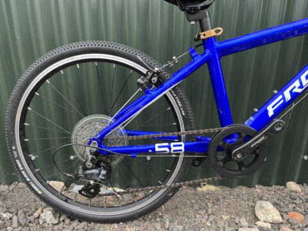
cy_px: 116
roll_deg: -0.1
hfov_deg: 67.3
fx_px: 231
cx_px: 154
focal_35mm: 26
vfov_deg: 53.1
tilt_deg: -21.0
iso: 40
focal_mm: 5.1
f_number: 1.6
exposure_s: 1/285
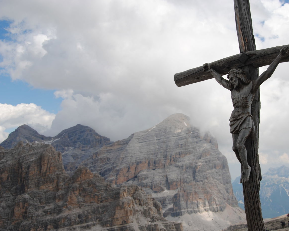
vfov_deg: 31.5
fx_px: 411
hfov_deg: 38.6
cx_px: 174
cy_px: 114
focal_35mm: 48
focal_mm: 28
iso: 100
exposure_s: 1/640
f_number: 7.1
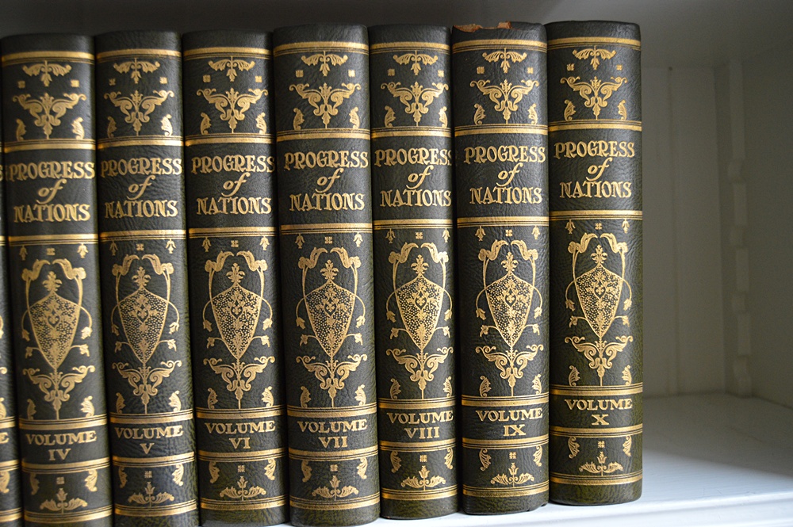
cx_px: 396
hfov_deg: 53.2
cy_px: 264
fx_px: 792
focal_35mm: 36
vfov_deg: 36.8
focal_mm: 24
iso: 800
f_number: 3.8
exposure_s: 1/60
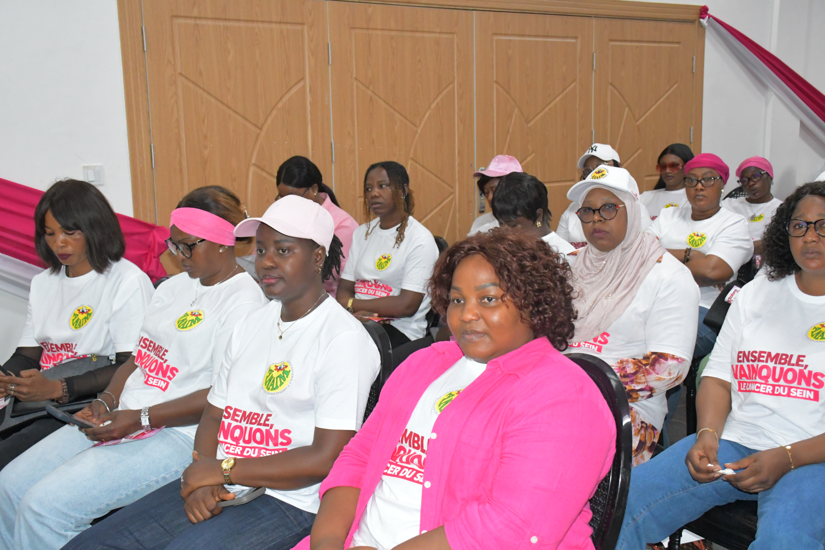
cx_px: 412
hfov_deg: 48.5
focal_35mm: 40
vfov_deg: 33.4
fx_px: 917
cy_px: 275
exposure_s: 1/250
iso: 7200
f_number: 5.6
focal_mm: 27
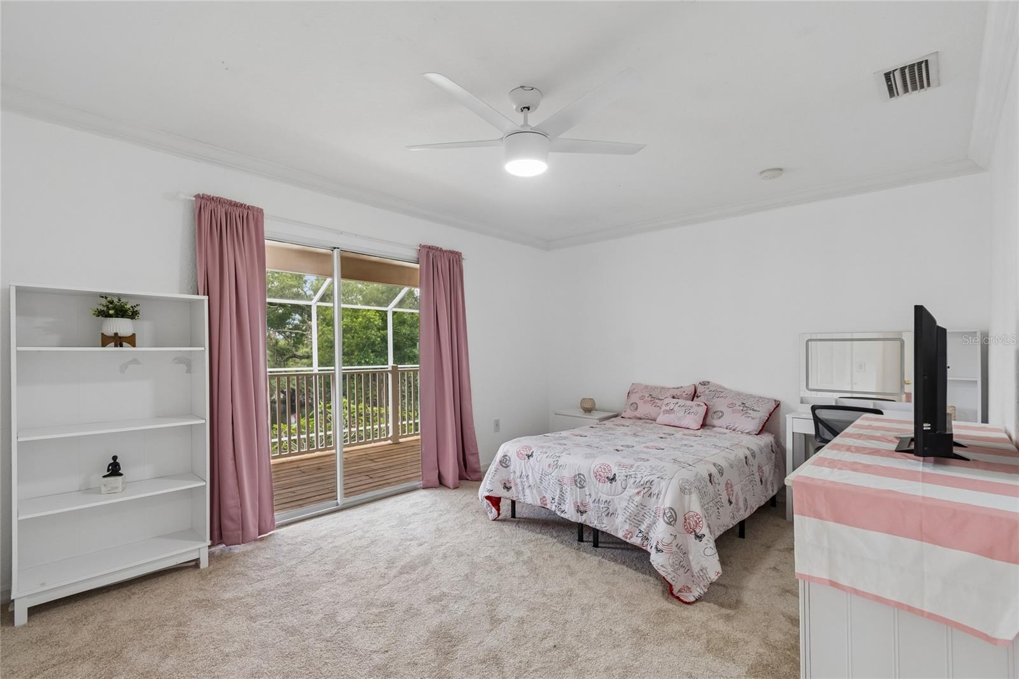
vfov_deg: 77.3
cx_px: 510
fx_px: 424
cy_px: 340
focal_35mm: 15
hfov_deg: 100.4
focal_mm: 10
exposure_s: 1/4
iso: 100
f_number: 7.1
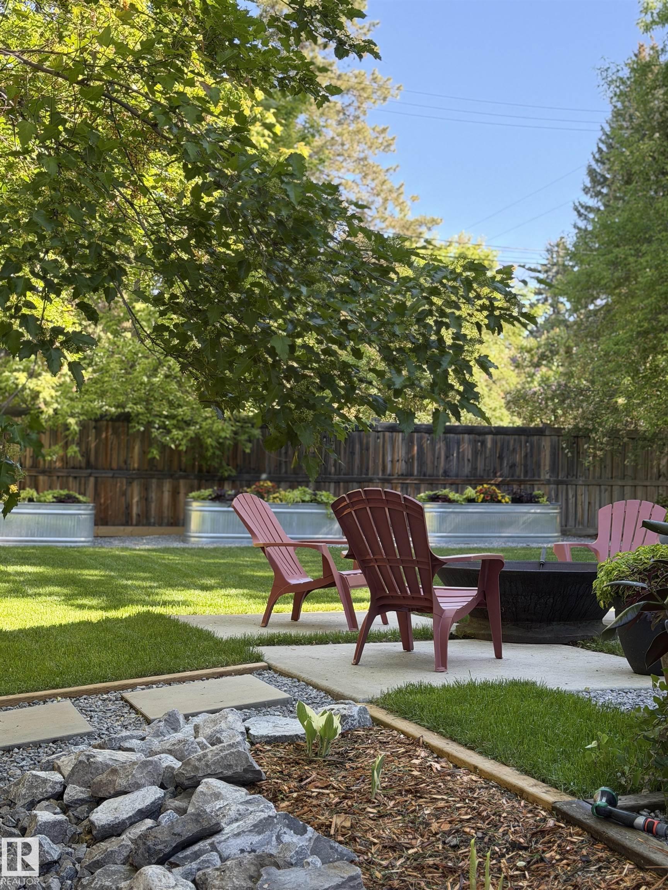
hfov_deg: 30.3
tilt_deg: +1.5
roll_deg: -2.2
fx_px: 1235
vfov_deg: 39.7
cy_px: 445
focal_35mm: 48
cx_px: 334
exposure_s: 1/171
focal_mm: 6.76
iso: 64
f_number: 1.78
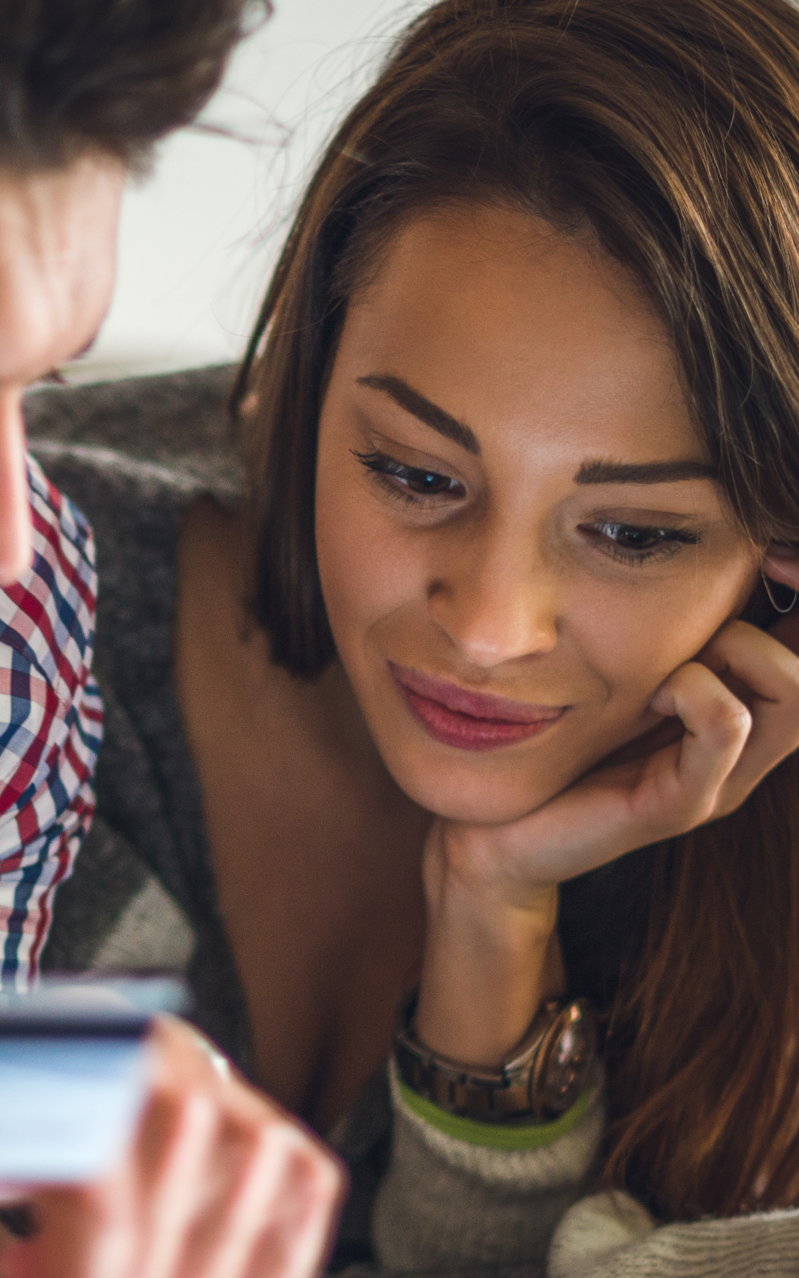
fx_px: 4703
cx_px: 22
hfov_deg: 9.6
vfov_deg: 15.5
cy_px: 788
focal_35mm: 135
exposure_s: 1/50
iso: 250
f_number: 1.4
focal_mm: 50
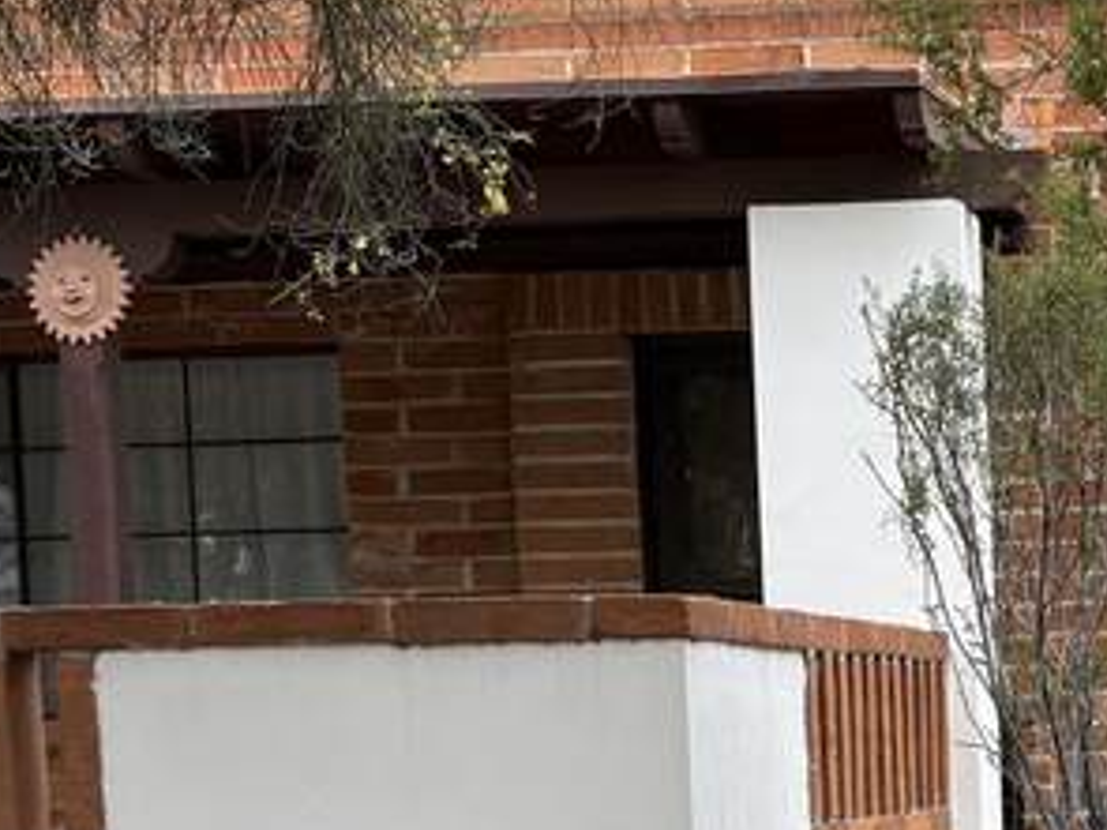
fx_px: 3612
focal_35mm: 113
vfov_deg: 12.7
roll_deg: +2.0
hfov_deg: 16.9
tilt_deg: -4.9
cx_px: 1201
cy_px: 1055
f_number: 1.6
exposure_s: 1/959
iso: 64
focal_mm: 5.96
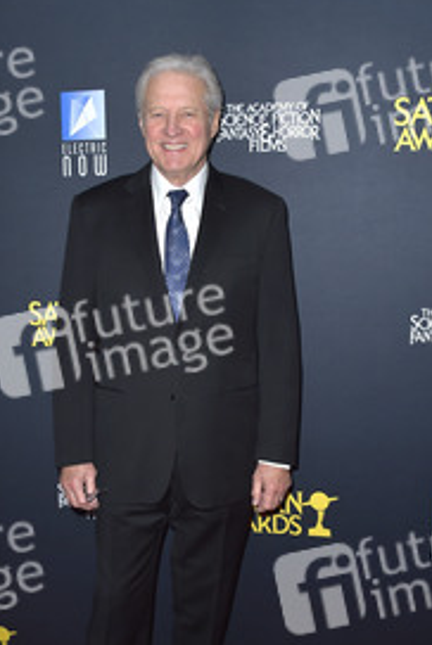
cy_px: 460
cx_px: 182
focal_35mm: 47
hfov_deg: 28.7
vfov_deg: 41.0
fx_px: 844
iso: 250
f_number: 6.3
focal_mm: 32
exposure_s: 1/250
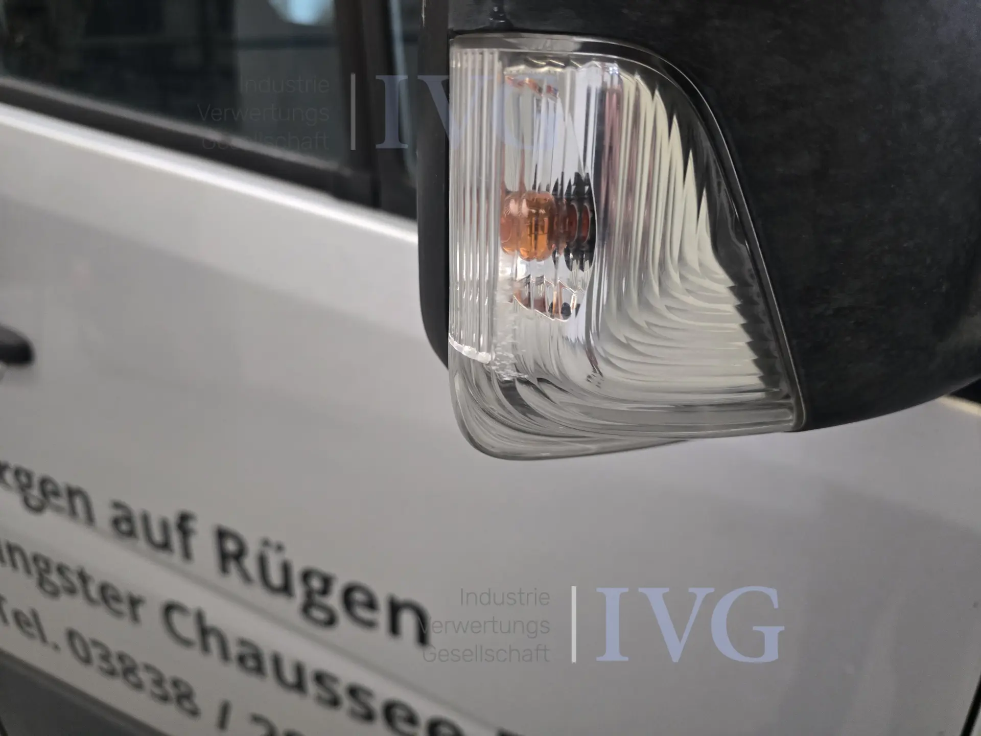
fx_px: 652
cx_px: 490
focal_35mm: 23
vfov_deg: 58.9
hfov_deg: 73.9
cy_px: 368
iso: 400
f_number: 1.7
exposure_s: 1/100
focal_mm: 6.3
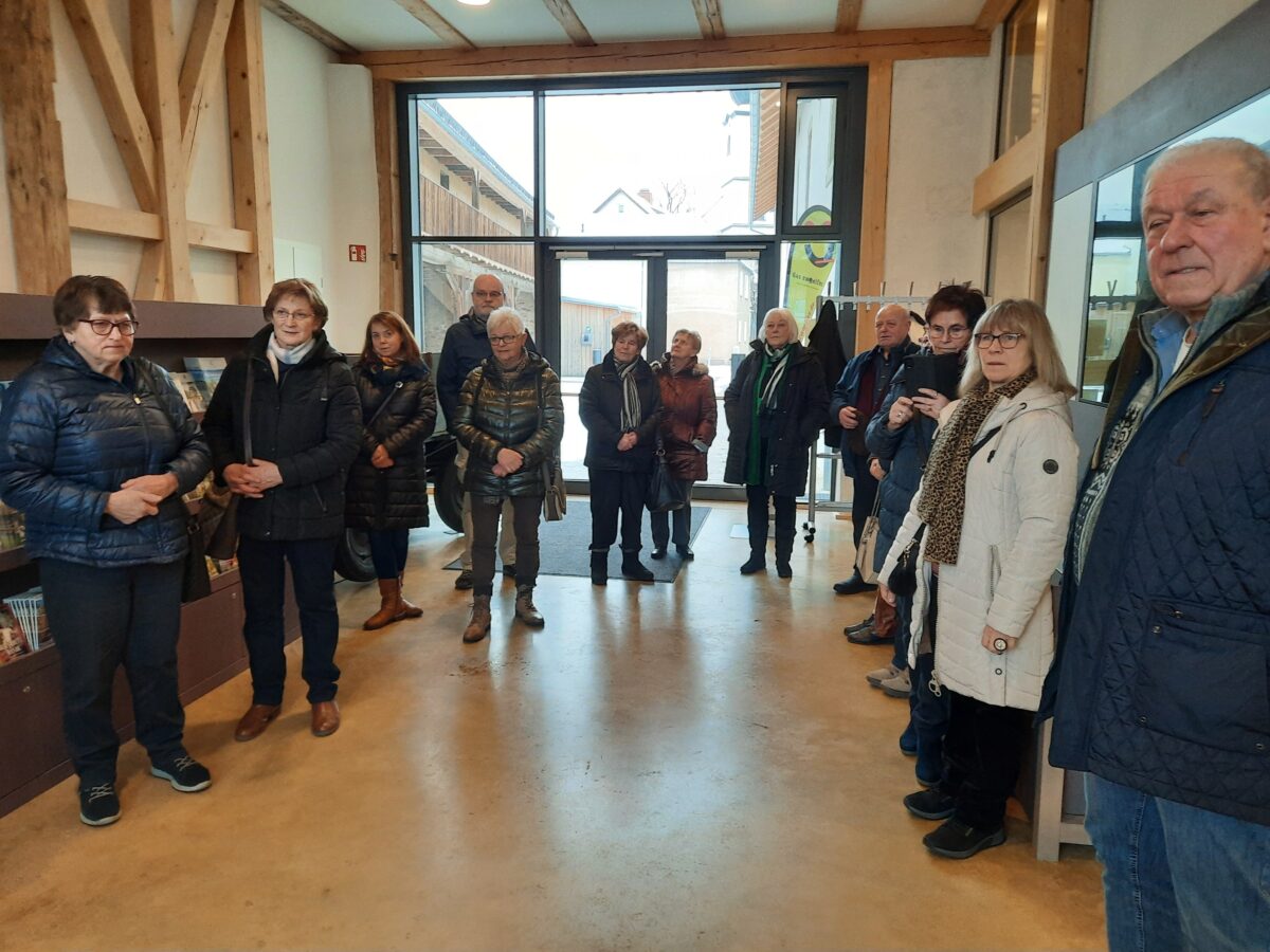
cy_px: 476
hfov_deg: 69.4
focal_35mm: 25
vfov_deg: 54.9
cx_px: 635
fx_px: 917
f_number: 2
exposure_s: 1/40
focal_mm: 4.6
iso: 320
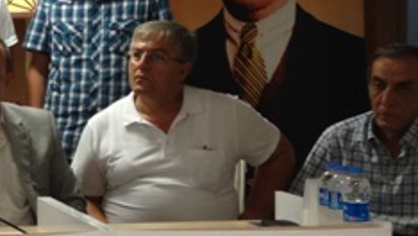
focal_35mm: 123
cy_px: 113
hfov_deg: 15.9
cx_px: -220
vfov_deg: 9.9
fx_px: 1364
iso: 64
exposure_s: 1/20
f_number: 2.4
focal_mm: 4.13
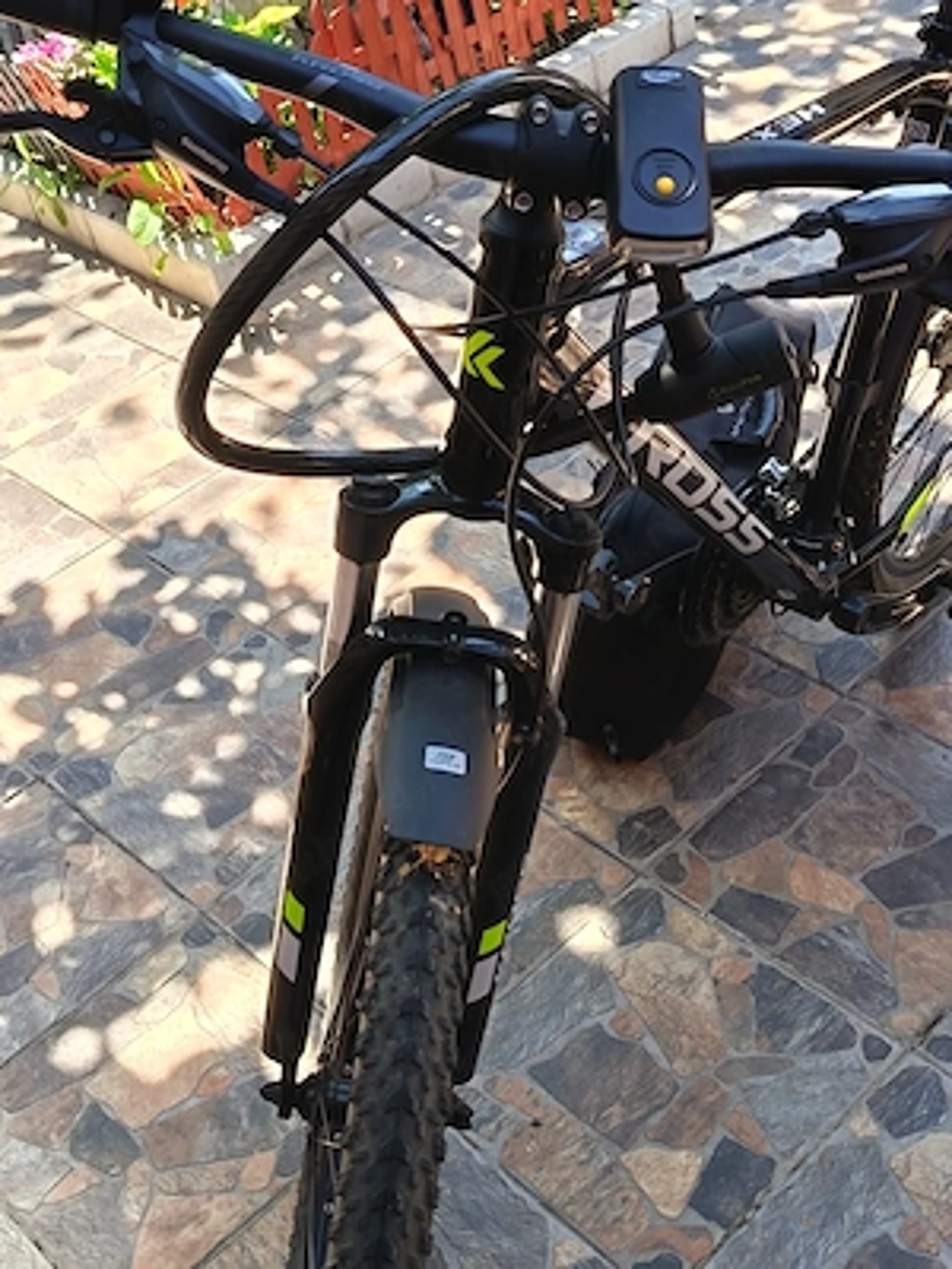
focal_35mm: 48
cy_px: 634
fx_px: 1760
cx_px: 476
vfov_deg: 39.7
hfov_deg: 30.3
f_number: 1.75
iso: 176
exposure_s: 1/100
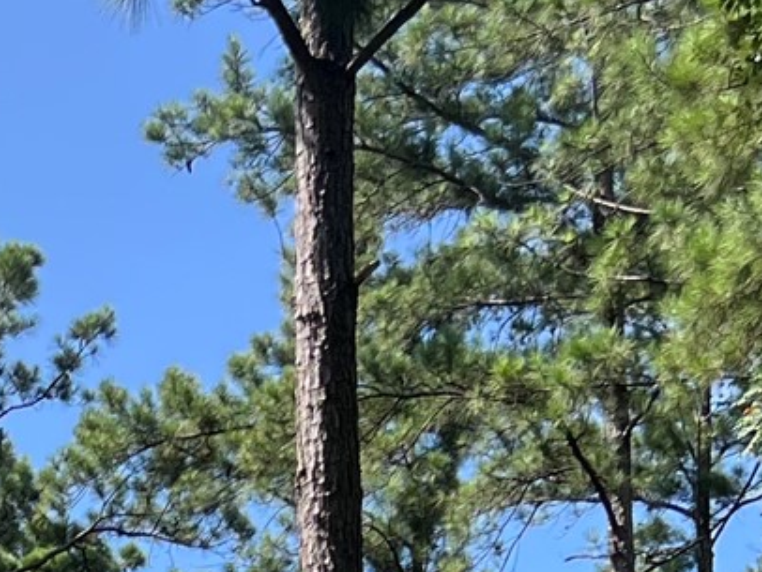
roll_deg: -2.1
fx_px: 2885
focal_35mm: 131
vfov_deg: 10.1
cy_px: 1318
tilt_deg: +6.7
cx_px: -306
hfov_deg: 14.3
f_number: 1.5
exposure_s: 1/1395
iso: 50
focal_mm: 5.7
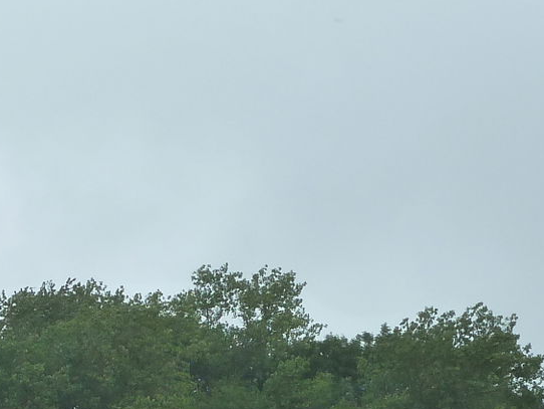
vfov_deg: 8.7
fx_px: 2673
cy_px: 407
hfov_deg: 11.4
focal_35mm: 170
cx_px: -78
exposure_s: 1/320
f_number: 4
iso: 125
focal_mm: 7.9
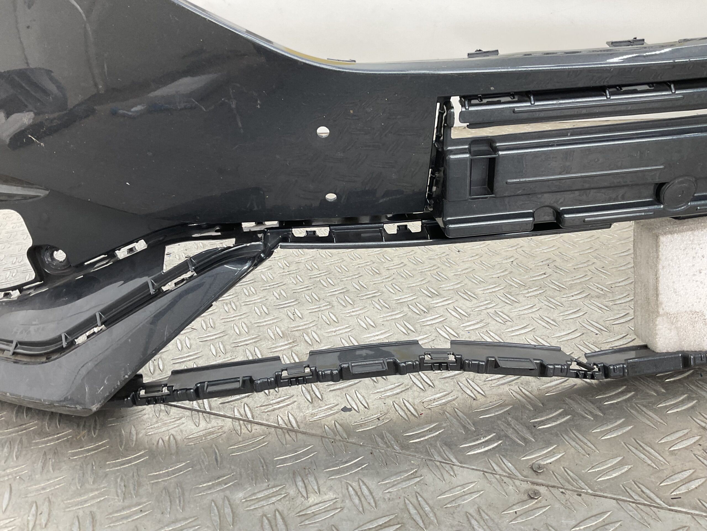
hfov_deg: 61.7
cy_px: 266
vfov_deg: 48.2
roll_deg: +5.3
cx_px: 354
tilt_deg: -22.3
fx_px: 592
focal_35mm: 29
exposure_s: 1/100
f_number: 1.8
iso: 40
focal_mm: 3
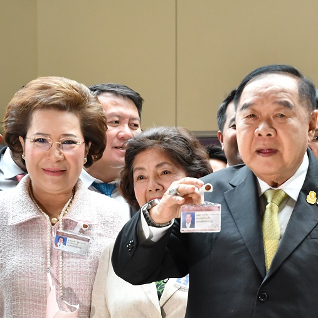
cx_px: 306
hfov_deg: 10.3
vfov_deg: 10.3
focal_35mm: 169
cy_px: 247
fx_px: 1756
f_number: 5.6
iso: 1600
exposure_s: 1/200
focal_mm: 56
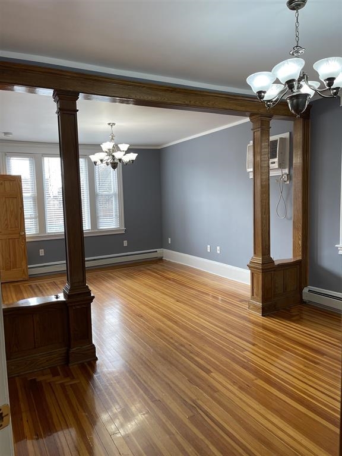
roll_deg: +1.7
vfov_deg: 67.3
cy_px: 228
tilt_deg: -5.6
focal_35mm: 26
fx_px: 343
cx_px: 171
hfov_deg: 53.1
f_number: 1.6
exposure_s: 1/120
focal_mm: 5.1
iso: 50
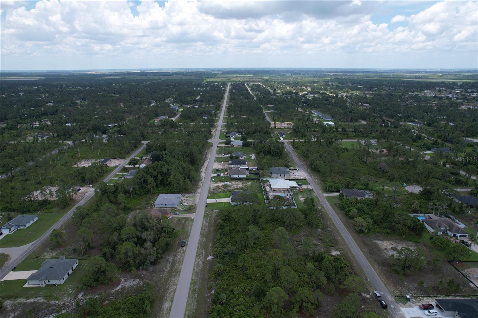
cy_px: 159
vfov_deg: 57.2
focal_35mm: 22
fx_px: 292
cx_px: 239
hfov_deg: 78.6
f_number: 2.8
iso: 100
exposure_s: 1/1500
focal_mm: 8.38
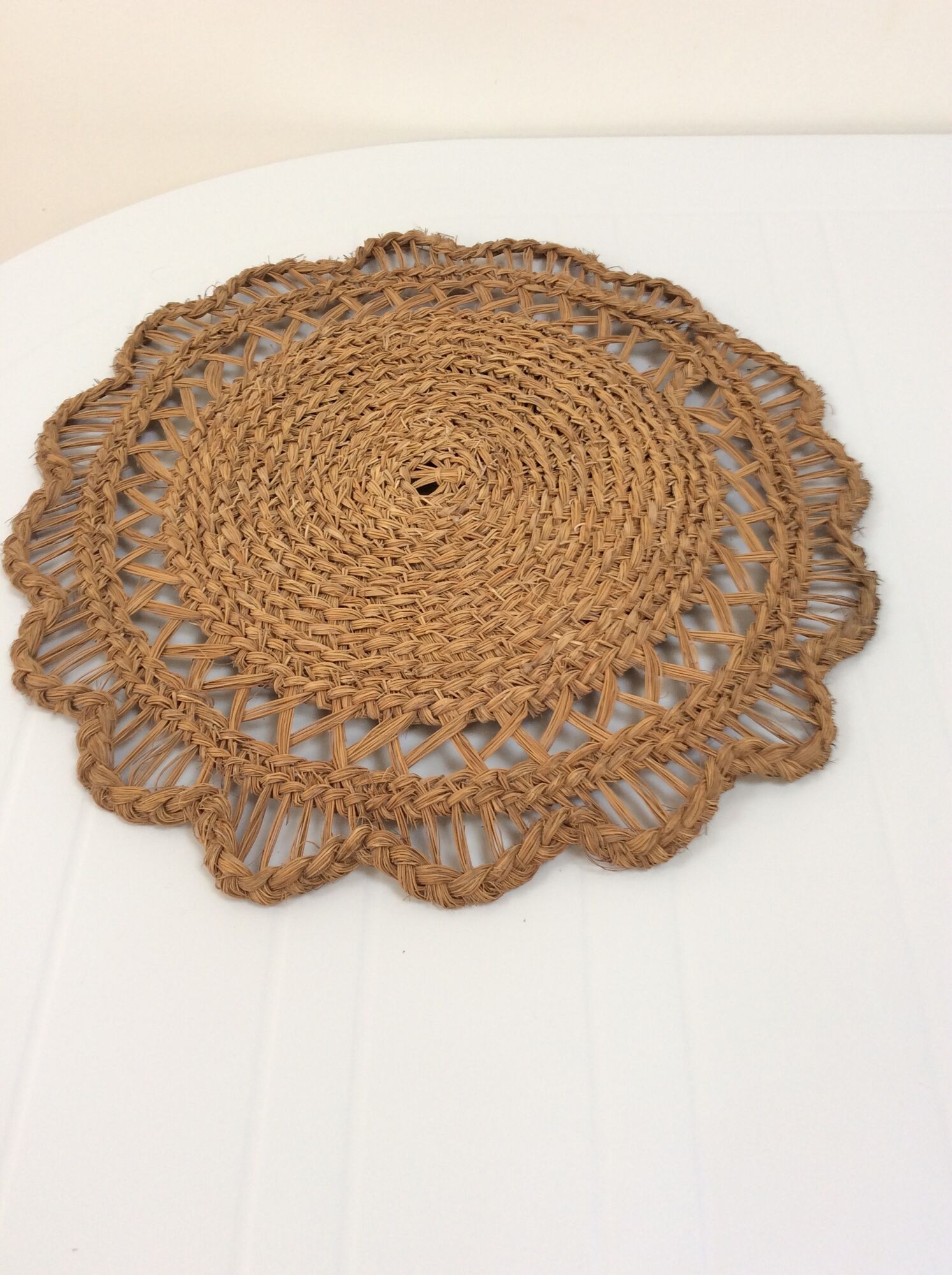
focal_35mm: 32
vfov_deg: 56.9
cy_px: 638
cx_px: 476
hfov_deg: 44.1
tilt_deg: -50.6
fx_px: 1176
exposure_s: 1/25
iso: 32
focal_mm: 3.3
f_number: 2.4
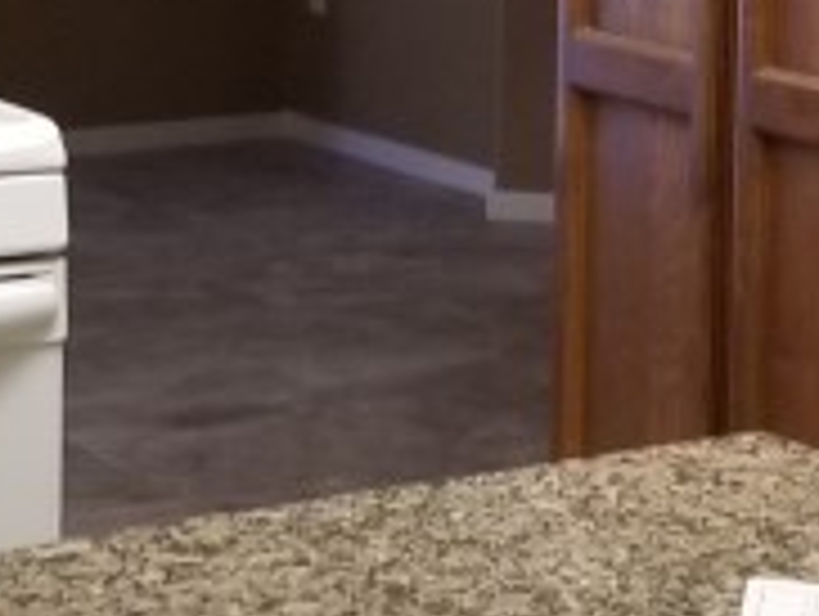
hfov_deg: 13.3
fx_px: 3459
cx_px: 873
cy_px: 184
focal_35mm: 146
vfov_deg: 10.2
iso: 160
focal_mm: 4.25
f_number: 1.7
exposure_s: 1/30
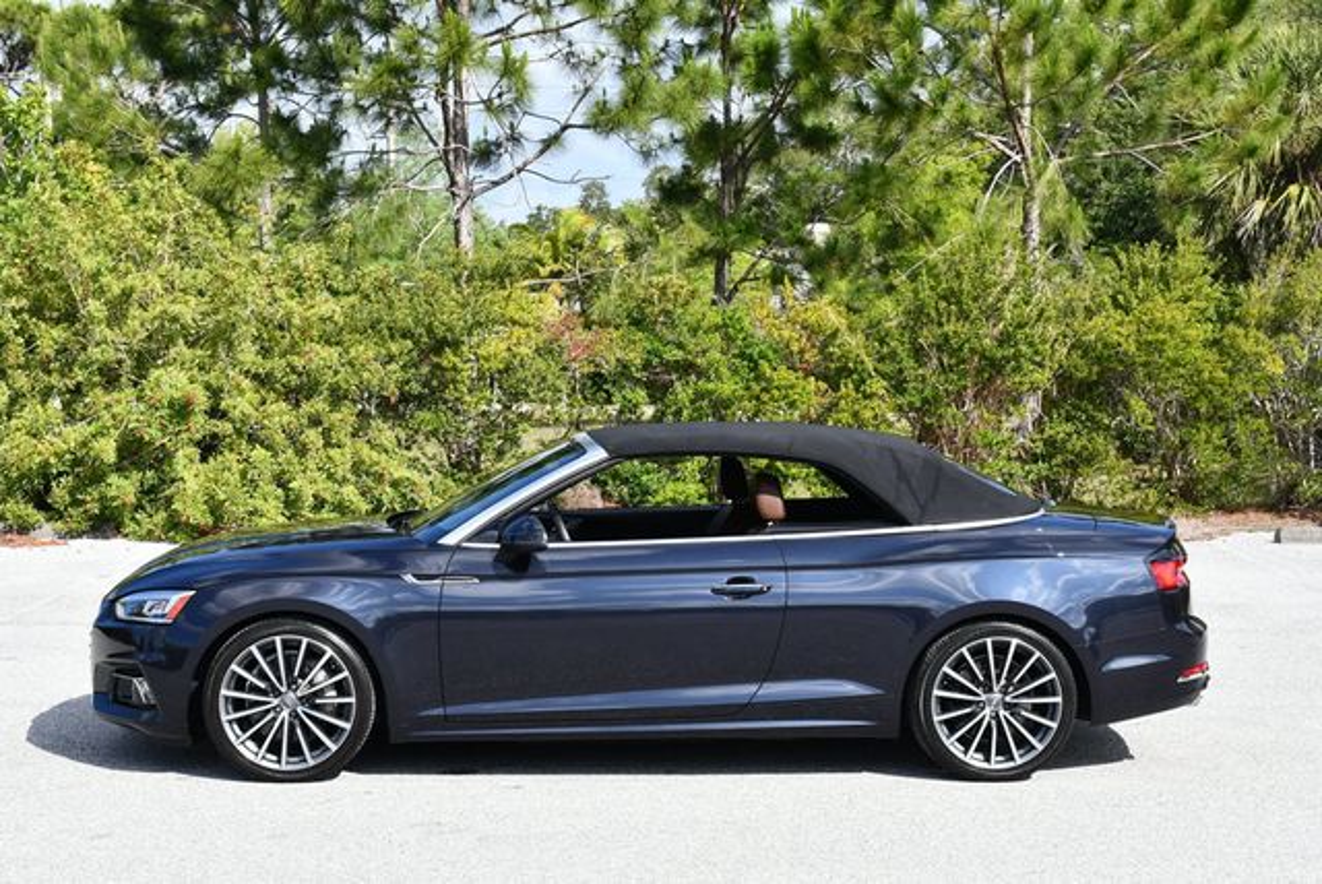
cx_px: 661
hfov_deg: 34.5
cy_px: 442
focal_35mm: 58
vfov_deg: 23.4
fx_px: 2132
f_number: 8
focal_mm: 29
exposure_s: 1/250
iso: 180
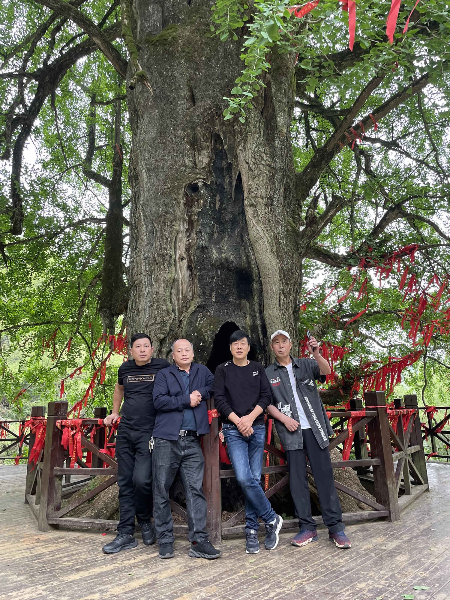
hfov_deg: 53.1
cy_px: 300
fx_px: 451
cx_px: 225
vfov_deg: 67.3
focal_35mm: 26
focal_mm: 4.2
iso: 200
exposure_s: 1/60
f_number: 1.6
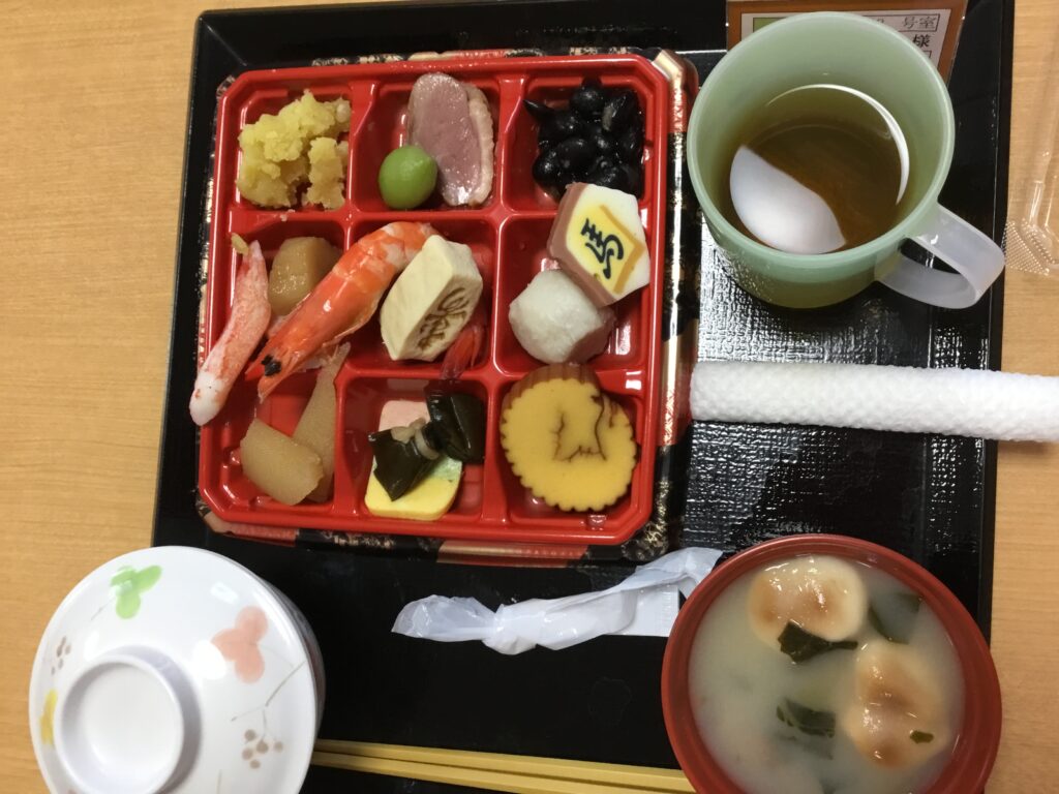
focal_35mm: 31
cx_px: 530
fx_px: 948
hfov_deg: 58.4
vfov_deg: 45.4
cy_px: 397
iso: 100
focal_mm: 3.3
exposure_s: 1/30
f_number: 2.4
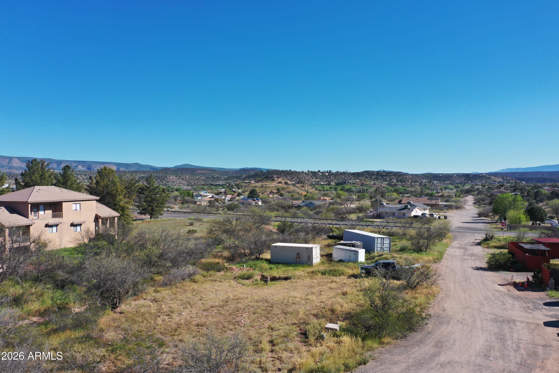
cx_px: 280
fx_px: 435
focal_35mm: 28
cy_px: 186
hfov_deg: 65.5
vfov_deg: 46.4
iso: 100
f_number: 5
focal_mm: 10.26
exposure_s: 1/500
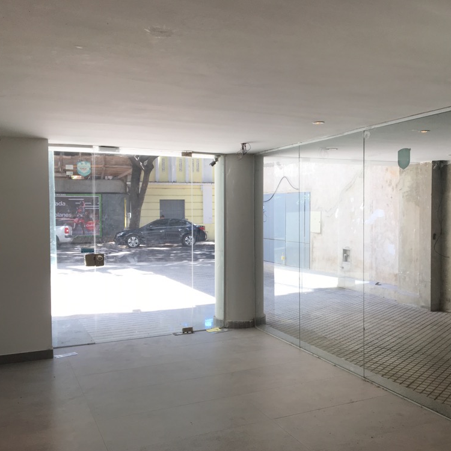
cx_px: 272
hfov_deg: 46.9
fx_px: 516
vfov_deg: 47.2
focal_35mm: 35
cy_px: 229
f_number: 2.2
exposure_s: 1/100
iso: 32
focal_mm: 4.15
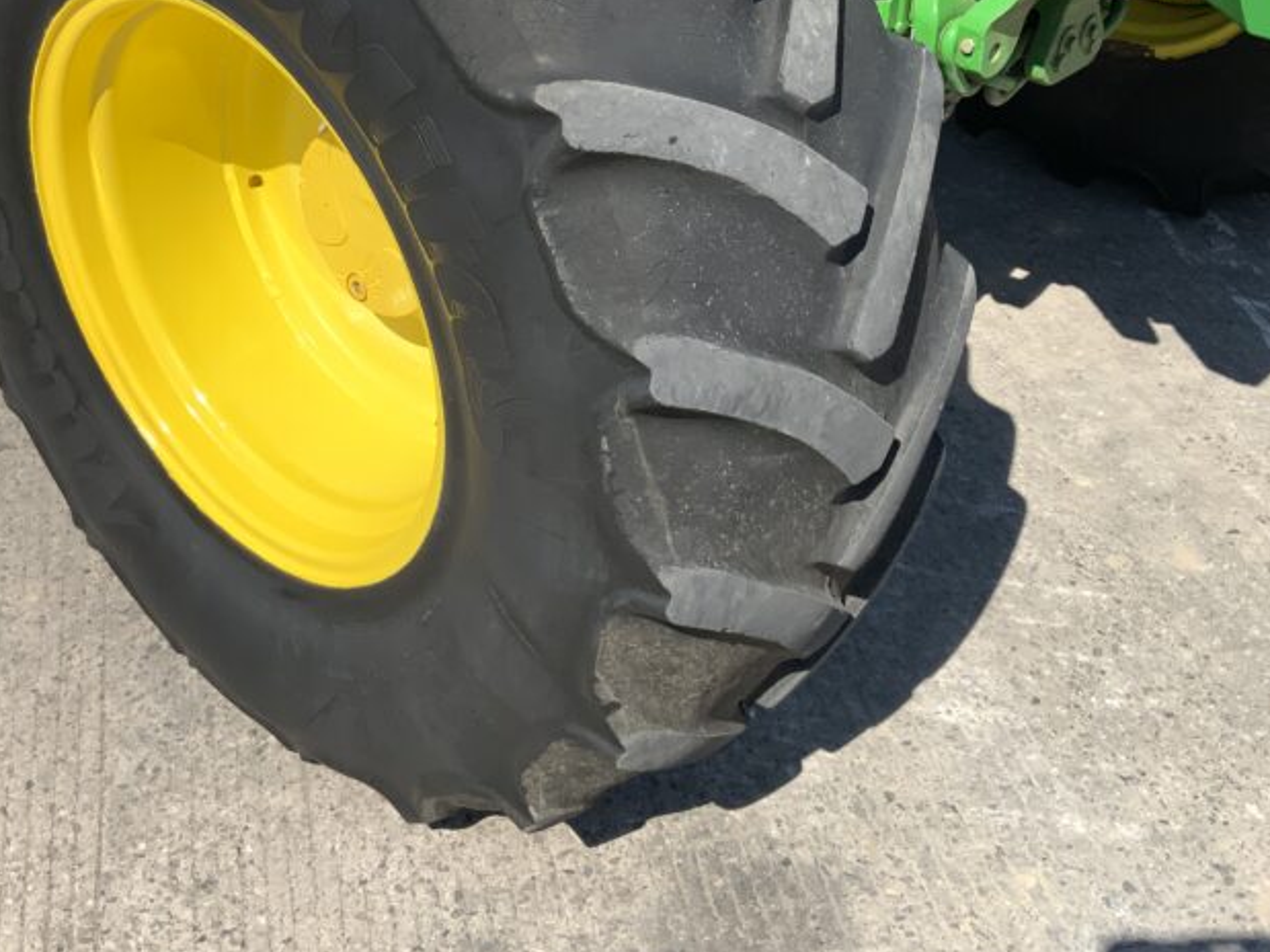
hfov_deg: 39.6
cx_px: 581
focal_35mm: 48
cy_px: 217
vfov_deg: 29.7
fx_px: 1761
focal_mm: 3
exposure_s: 1/1412
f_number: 1.8
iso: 16
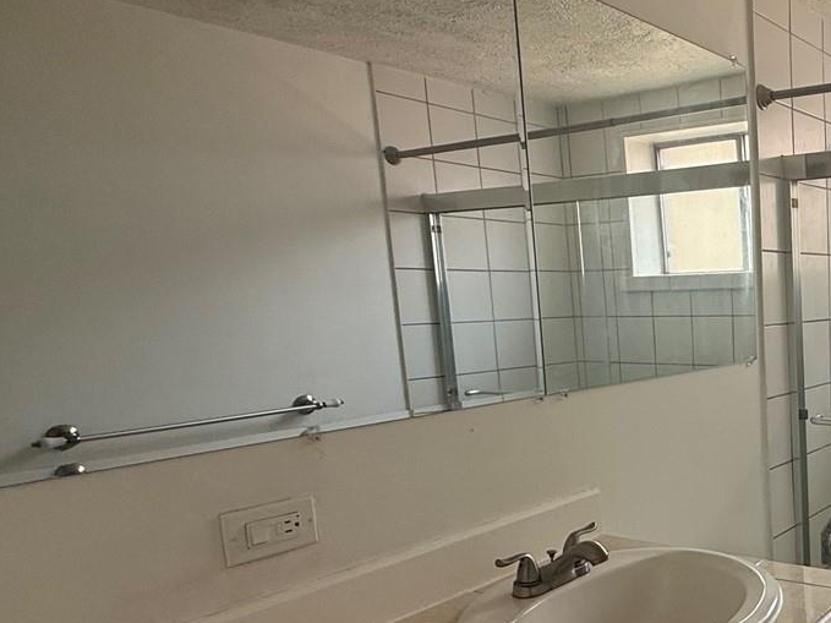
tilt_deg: -8.2
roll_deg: +1.8
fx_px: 792
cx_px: 826
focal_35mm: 33
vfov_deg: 42.4
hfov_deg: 46.6
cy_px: 414
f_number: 2.2
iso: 80
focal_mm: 2.22
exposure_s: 1/99
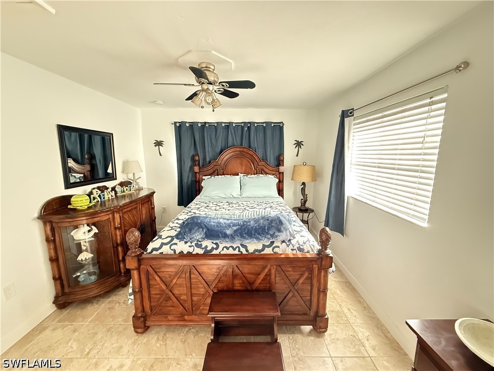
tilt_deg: -9.2
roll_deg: -0.6
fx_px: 200
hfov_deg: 102.1
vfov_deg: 85.7
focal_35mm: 14
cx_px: 247
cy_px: 186
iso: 1000
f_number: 2.2
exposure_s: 1/40
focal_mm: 2.22
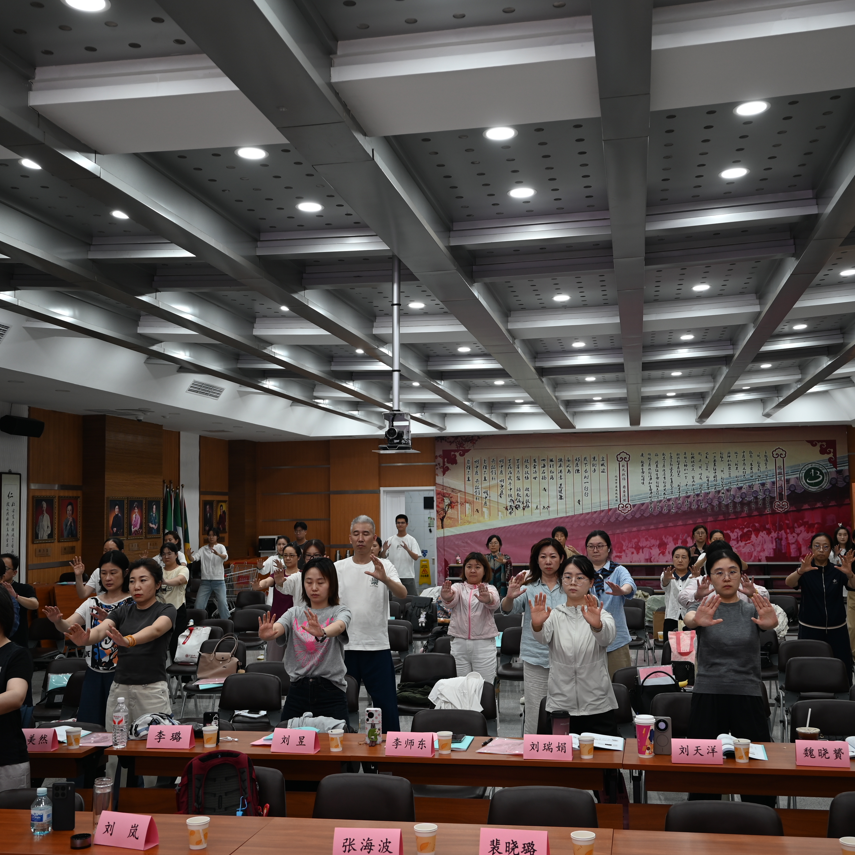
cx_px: 454
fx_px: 1034
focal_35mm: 37
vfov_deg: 44.9
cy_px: 427
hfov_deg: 44.9
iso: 125
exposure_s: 1/25
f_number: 4
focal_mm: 24
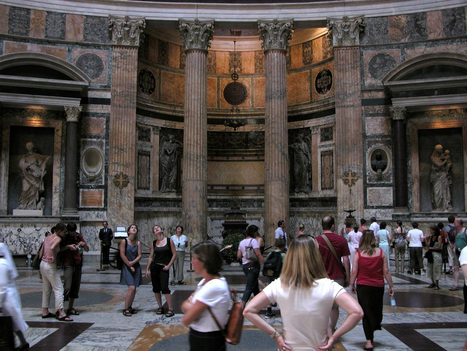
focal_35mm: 35
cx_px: 234
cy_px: 176
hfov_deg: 52.6
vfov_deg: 40.7
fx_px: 472
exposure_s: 1/30
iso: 100
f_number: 2.8
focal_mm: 8.9
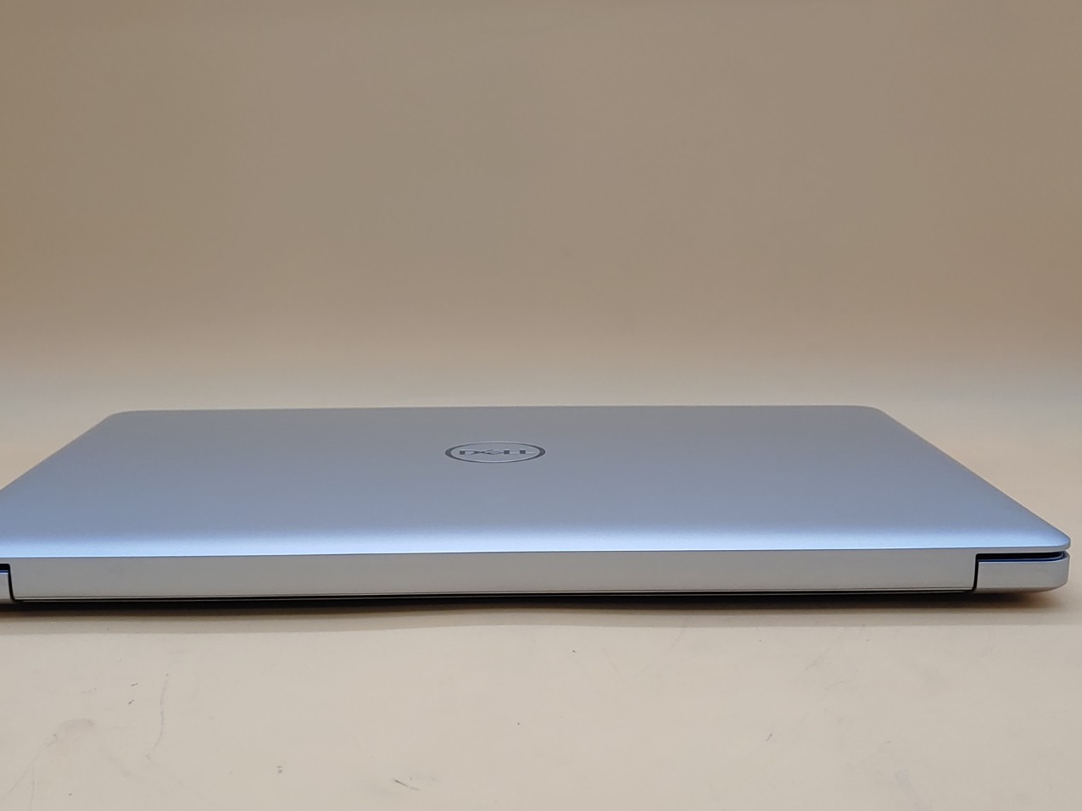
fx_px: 1375
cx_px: 504
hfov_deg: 42.9
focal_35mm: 44
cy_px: 421
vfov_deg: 32.9
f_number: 1.8
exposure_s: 1/200
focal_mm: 4.36
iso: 50
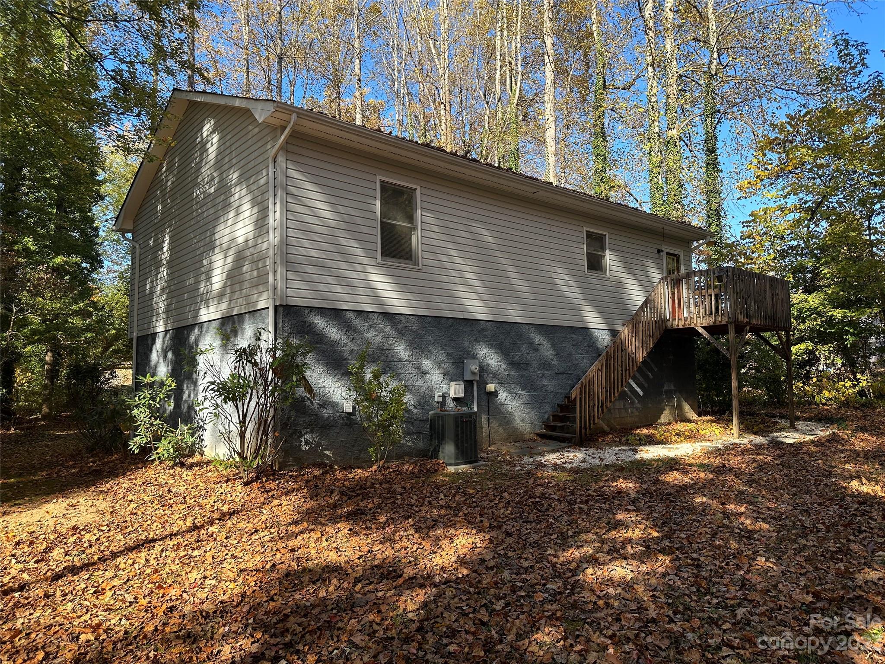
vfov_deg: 56.8
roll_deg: +0.5
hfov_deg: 71.6
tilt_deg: +4.4
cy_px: 332
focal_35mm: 24
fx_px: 614
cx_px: 442
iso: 80
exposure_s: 1/822
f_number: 1.78
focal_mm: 6.86
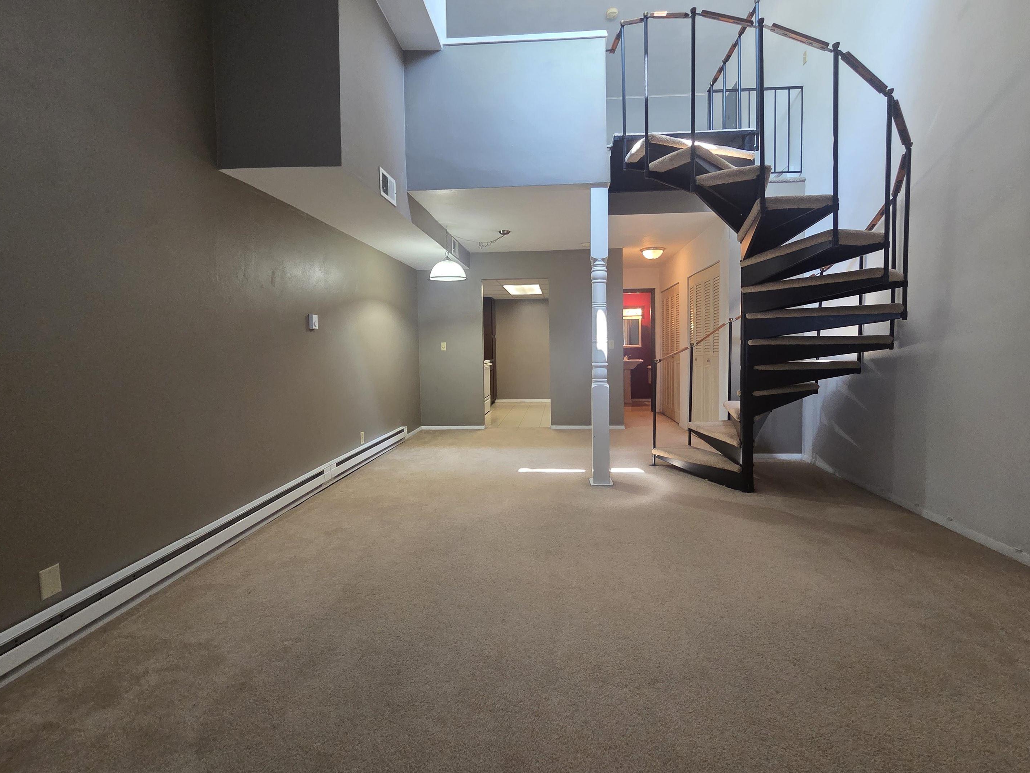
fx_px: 417
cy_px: 370
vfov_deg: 85.6
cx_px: 534
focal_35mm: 14
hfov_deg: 102.0
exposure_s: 1/60
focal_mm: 2.2
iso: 320
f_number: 2.2
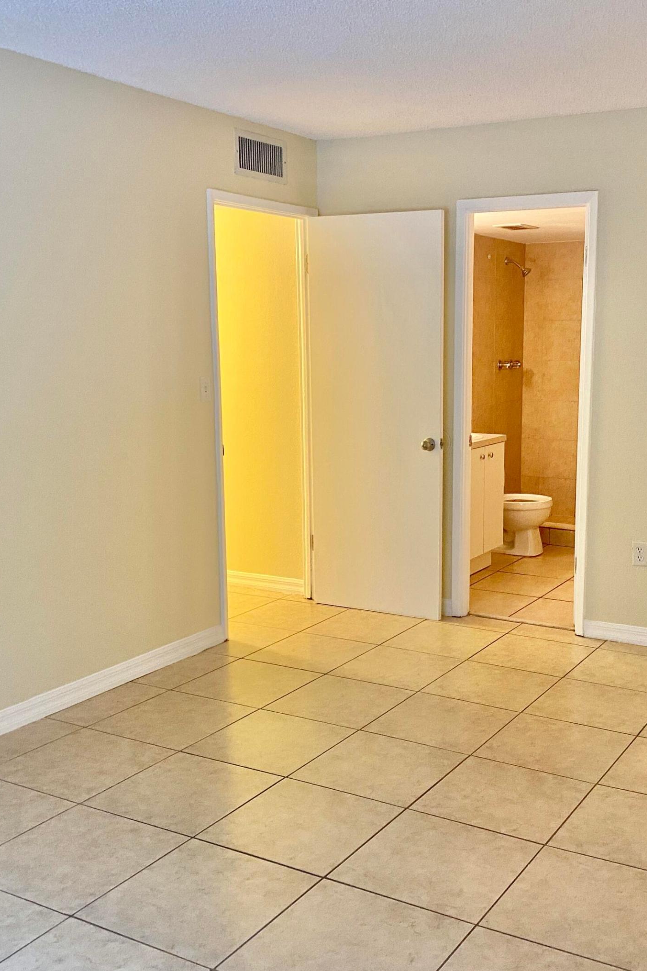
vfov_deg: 51.9
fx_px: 998
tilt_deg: -8.8
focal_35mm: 37
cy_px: 490
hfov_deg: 35.7
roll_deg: +0.0
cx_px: 416
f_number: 1.8
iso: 250
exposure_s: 1/60
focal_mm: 4.25
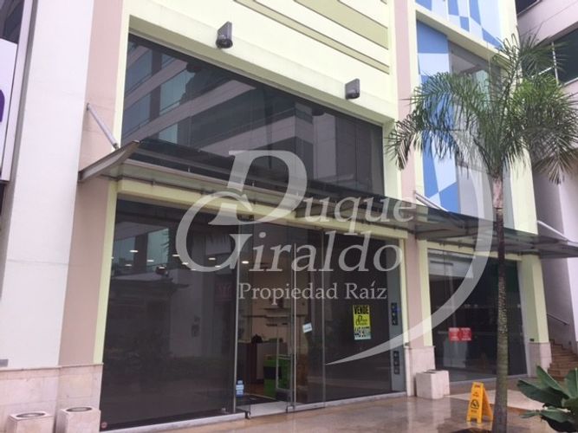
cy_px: 216
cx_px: 289
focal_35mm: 29
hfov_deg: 61.7
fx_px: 484
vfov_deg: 48.2
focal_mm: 4.15
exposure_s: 1/60
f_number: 2.2
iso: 32
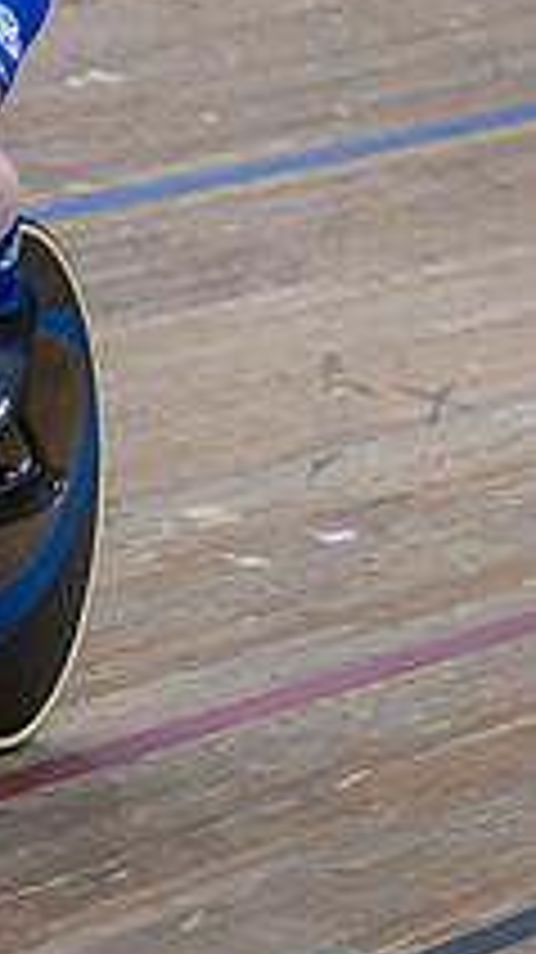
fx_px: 9338
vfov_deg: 5.8
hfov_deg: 3.3
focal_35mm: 369
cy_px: -95
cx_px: -209
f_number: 3.5
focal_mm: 94
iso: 4000
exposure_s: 1/2500
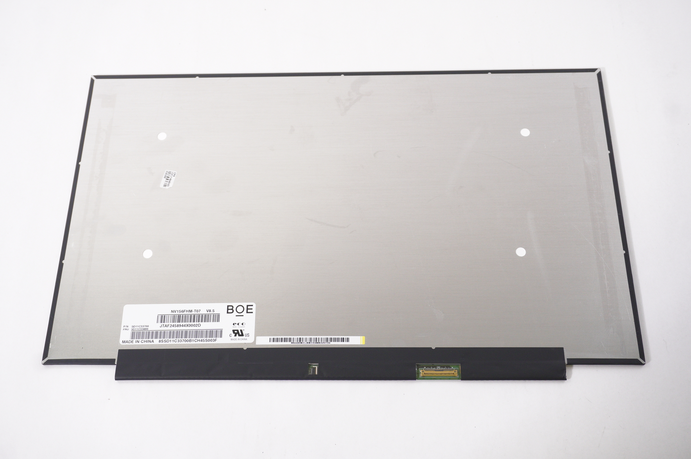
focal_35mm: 39
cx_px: 346
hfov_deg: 49.6
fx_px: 748
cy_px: 230
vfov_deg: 34.1
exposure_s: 1/100
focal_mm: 26
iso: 1250
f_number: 5.6
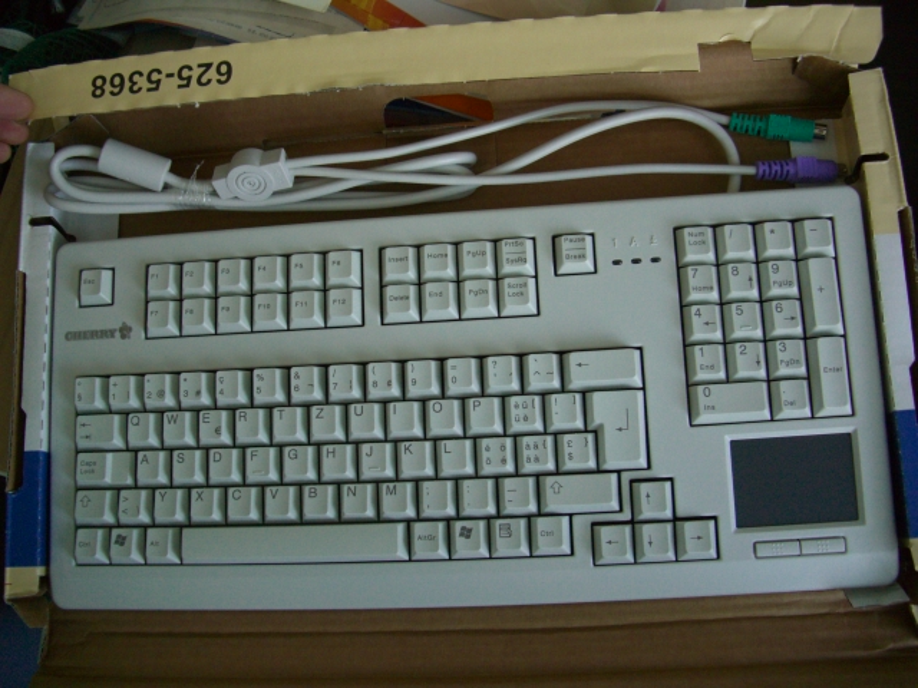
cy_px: 344
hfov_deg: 49.0
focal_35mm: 38
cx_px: 459
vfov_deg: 37.7
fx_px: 1008
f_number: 2.8
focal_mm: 7.9
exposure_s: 1/125
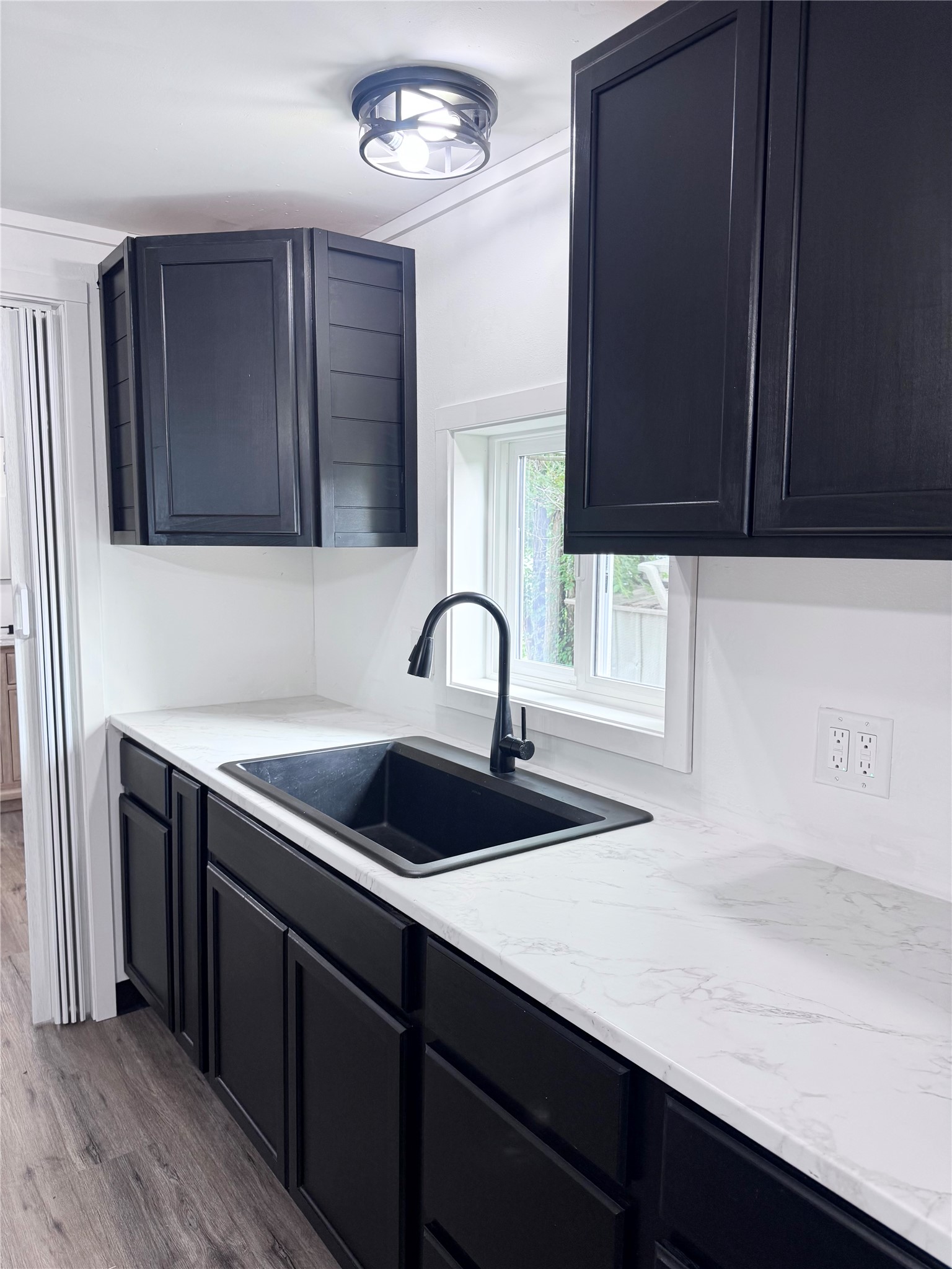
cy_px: 634
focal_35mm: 24
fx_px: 880
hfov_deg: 56.8
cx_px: 476
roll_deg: -0.1
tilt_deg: -7.2
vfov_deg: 71.6
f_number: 1.78
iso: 160
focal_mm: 6.76
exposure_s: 1/120
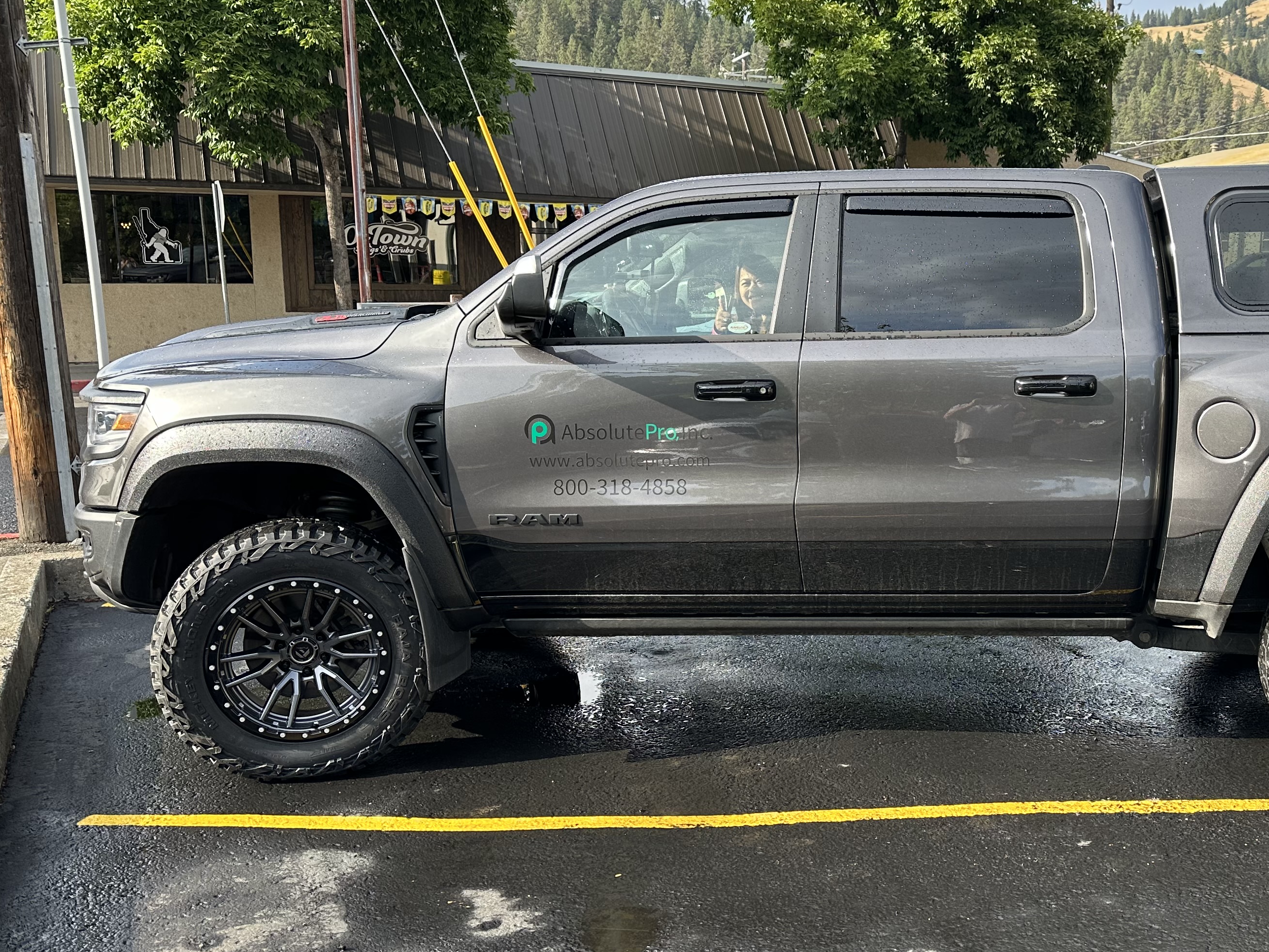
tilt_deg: -8.7
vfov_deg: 38.7
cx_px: 931
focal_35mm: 37
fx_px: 1357
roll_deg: -0.7
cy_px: 478
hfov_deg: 48.4
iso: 80
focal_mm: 6.86
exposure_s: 1/729
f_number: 1.78
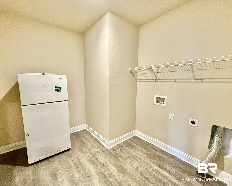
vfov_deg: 84.0
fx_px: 103
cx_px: 112
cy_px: 95
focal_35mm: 15
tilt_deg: -7.4
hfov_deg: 96.8
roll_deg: +0.0
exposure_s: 1/60
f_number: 2.2
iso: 400
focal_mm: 2.22
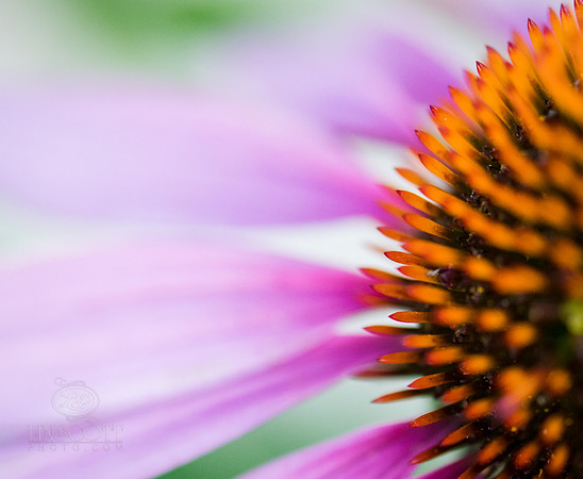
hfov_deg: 14.8
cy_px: 398
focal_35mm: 128
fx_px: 2236
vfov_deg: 12.2
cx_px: 361
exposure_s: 1/640
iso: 1600
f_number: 3.3
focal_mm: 60
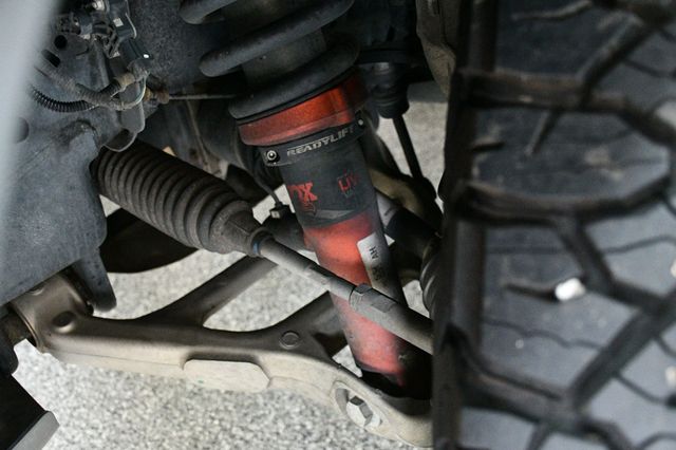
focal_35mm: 45
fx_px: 845
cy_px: 225
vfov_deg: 29.8
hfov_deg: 43.6
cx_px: 338
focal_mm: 30
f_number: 4
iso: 6400
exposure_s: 1/60
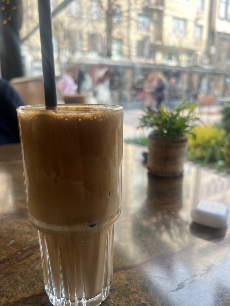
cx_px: 115
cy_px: 153
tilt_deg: -14.1
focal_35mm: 26
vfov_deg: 67.3
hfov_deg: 53.1
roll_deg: -0.7
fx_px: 230
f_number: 1.5
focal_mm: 5.7
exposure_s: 1/306
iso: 50
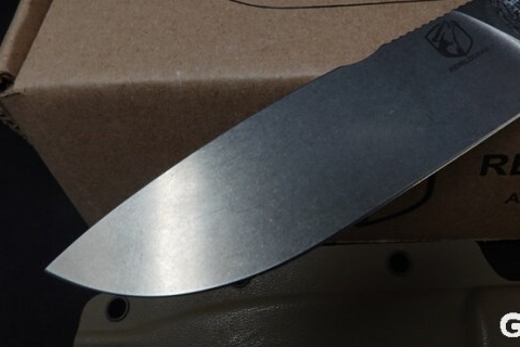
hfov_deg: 58.0
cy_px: 126
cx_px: 325
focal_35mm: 32
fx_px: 462
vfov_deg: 40.8
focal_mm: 9
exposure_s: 1/30
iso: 250
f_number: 10
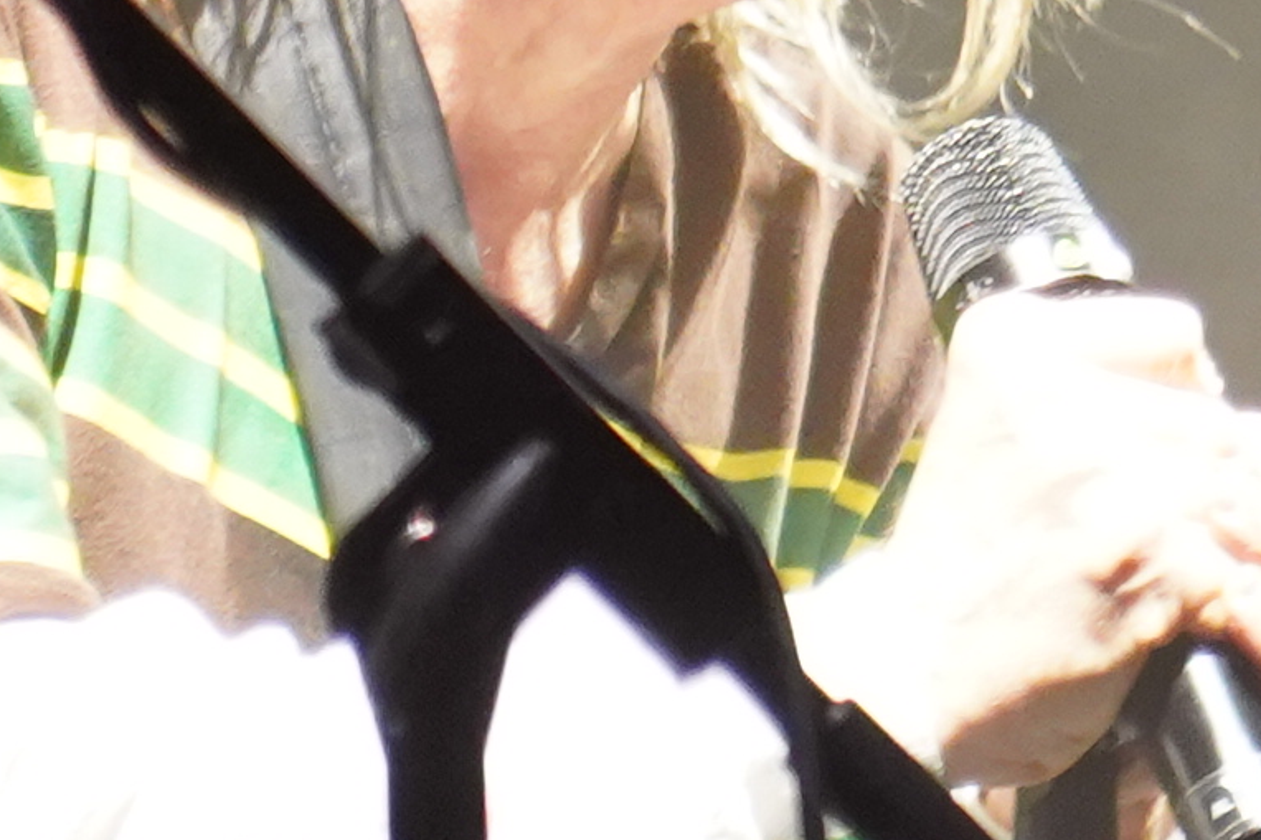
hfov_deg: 2.5
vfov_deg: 1.7
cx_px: 3854
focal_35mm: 825
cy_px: 358
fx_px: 28890
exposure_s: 1/160
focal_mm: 105
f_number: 4
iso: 2500
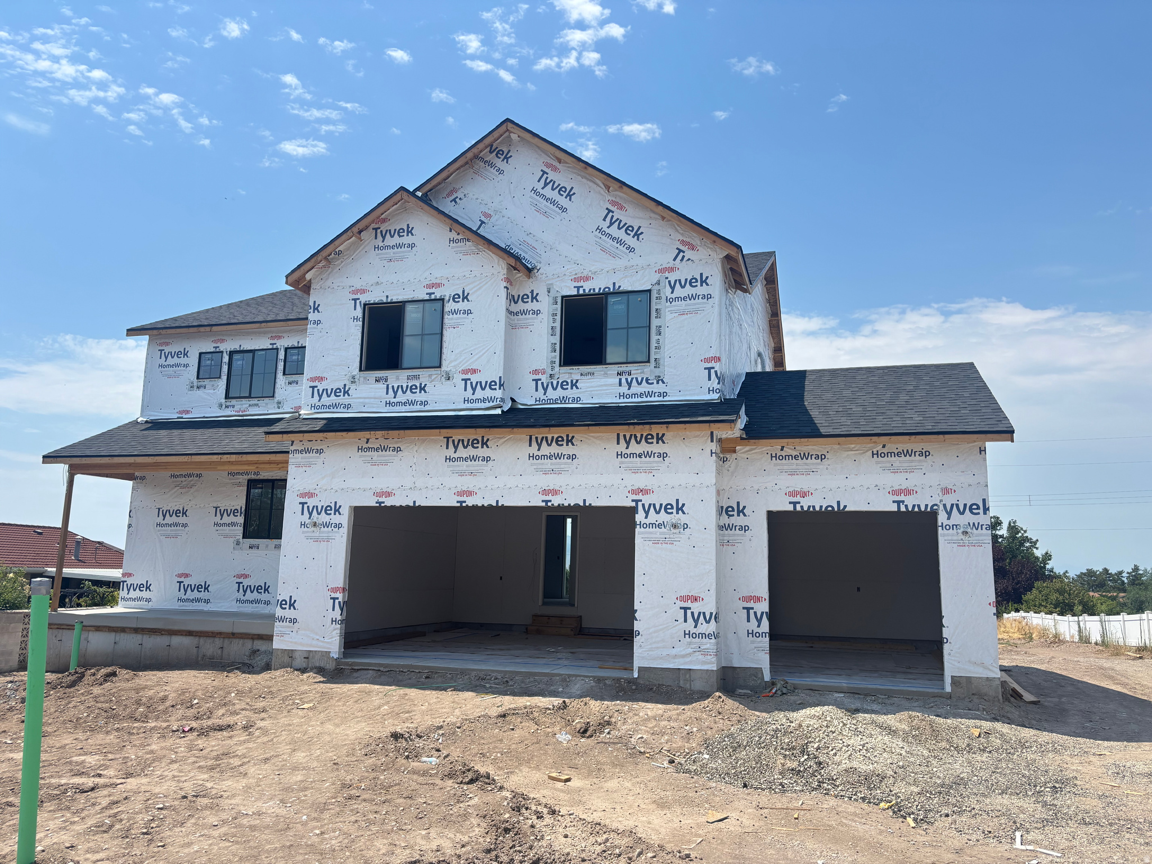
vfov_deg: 53.1
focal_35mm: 26
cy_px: 432
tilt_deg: +9.8
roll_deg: -1.8
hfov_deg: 67.3
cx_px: 576
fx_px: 865
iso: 50
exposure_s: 1/3021
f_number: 1.6
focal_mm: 5.96
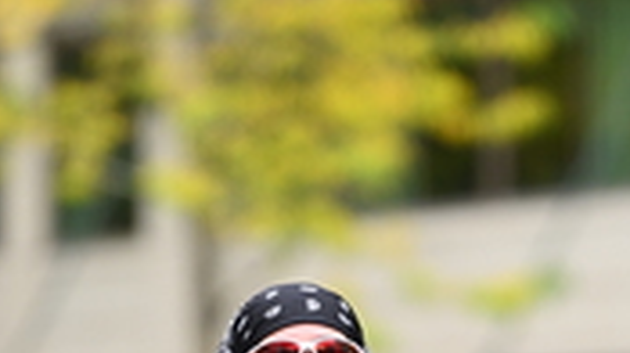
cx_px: 340
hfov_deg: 3.3
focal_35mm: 659
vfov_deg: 1.8
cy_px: 663
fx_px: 10997
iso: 640
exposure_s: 1/1600
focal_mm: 200
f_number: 2.8
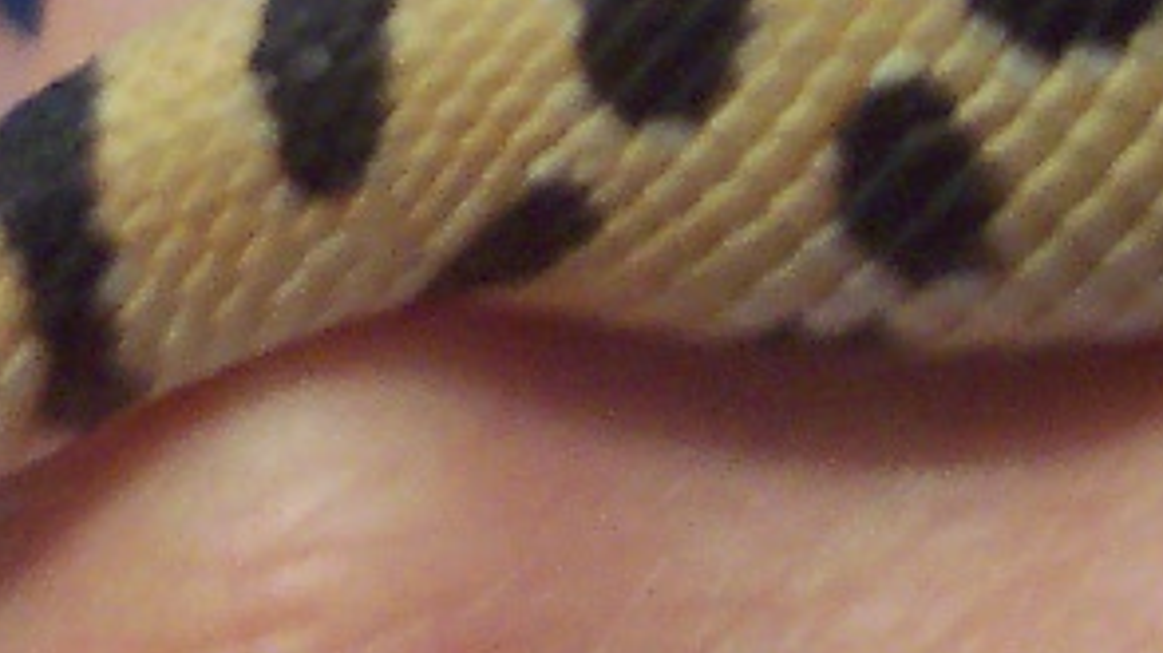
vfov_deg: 7.6
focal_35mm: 160
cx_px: 309
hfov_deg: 13.4
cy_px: 131
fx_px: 4931
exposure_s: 1/10
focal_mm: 5.6
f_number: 2.8
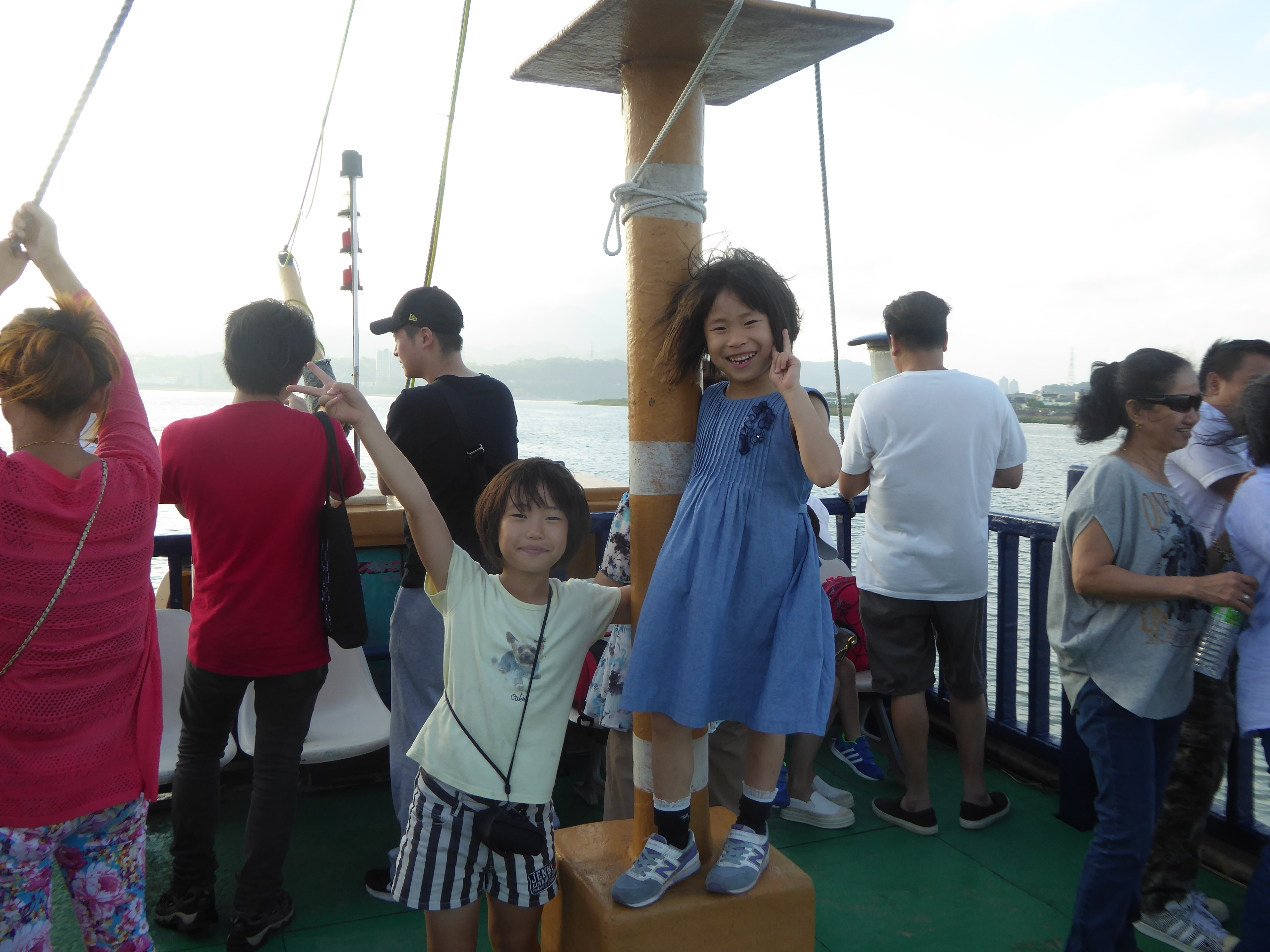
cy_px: 476
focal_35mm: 32
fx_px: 1174
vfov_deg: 44.2
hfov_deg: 56.8
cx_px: 635
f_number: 3.5
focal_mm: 5.4
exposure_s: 1/250
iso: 100
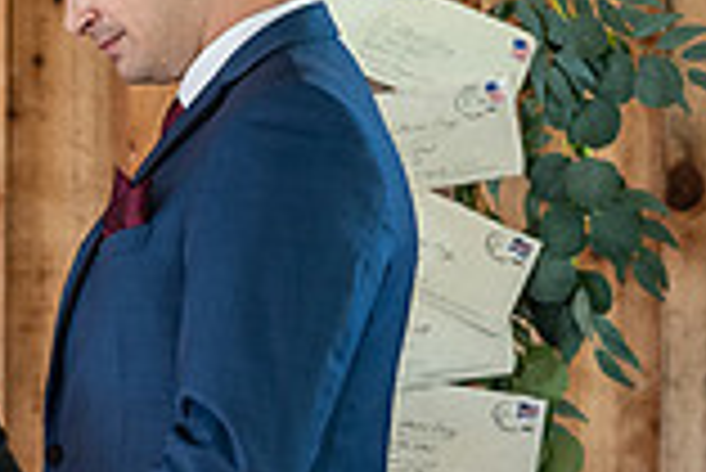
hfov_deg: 5.2
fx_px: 7694
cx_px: -189
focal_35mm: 392
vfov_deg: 3.5
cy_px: 344
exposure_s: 1/200
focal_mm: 104
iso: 2000
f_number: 4
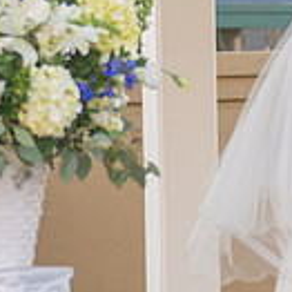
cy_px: 416
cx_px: 499
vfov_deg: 4.8
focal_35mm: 360
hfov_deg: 4.8
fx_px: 3436
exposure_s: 1/800
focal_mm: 62
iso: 400
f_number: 2.8
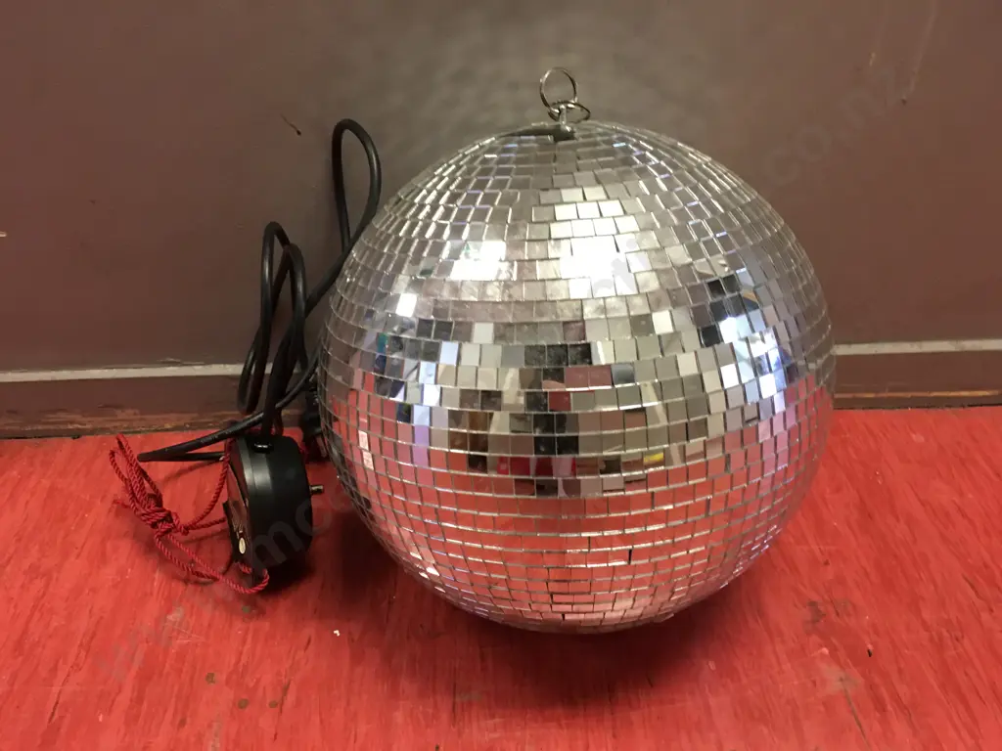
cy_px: 376
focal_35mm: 29
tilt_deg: -34.8
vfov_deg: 48.2
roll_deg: -1.0
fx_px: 839
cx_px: 501
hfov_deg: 61.7
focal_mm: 4.15
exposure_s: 1/17
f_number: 2.2
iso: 100
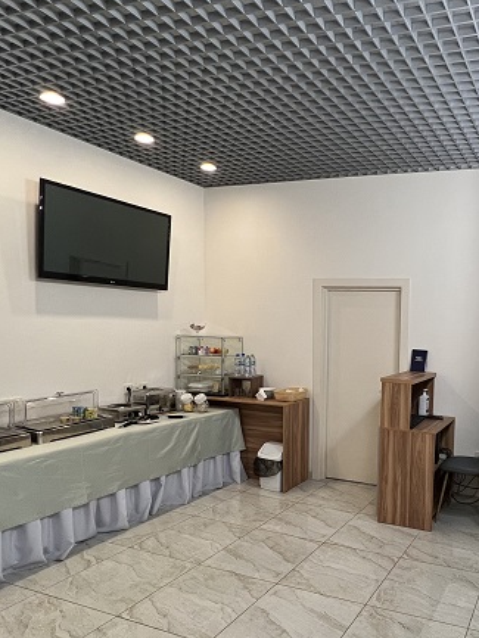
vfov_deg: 71.0
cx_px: 410
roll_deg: -1.9
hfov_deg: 51.7
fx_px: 443
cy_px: 374
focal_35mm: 24
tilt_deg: -5.6
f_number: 1.8
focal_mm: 1.57
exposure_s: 1/100
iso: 200
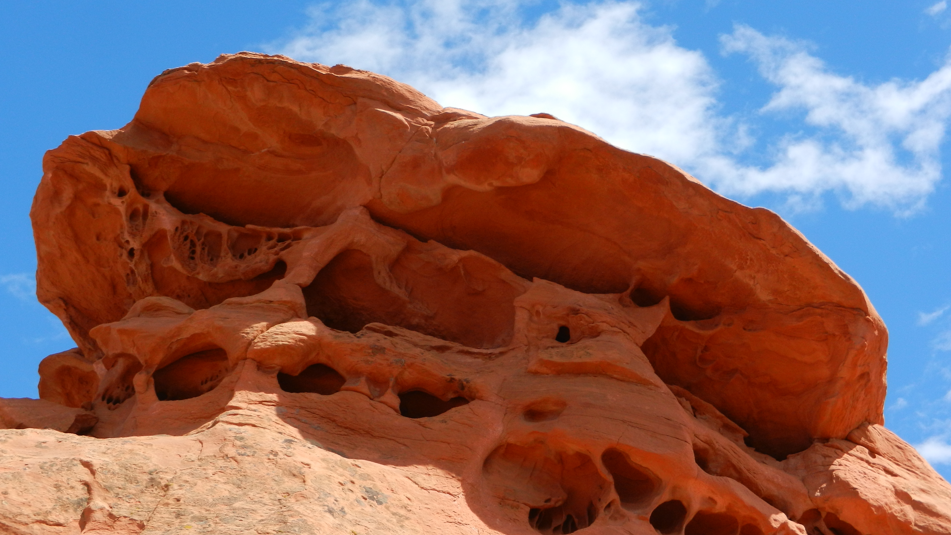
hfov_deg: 21.4
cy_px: 273
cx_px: 472
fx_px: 2522
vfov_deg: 12.1
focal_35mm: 100
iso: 160
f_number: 4.9
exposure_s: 1/640
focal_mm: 16.3
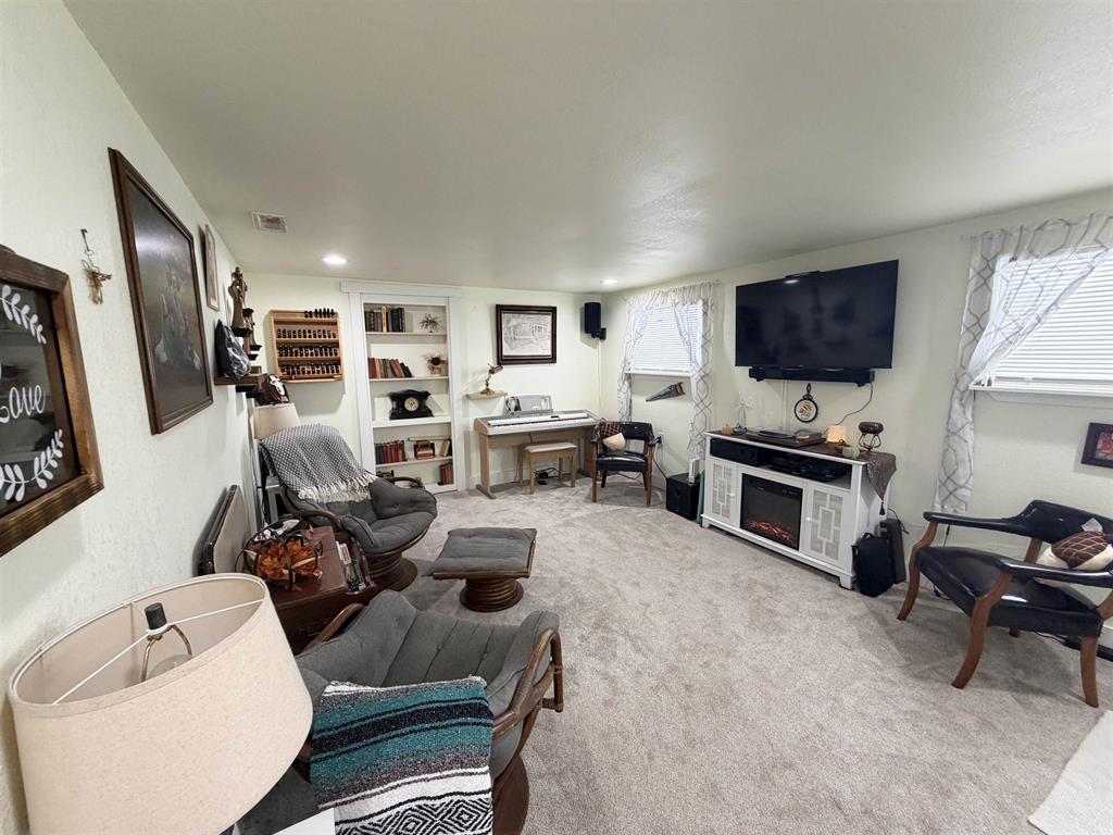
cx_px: 556
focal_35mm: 14
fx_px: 450
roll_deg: +1.1
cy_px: 418
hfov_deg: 102.1
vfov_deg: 85.7
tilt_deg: -8.9
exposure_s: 1/60
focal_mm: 2.22
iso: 200
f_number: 2.2
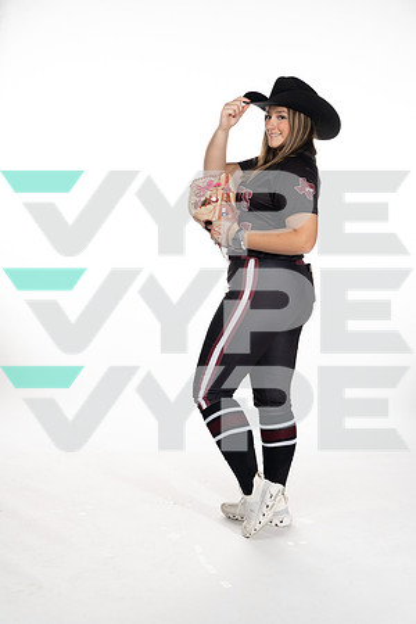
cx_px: 208
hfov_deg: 27.5
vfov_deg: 40.3
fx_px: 849
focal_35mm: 49
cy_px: 312
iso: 400
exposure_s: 1/250
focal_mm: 49
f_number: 6.3
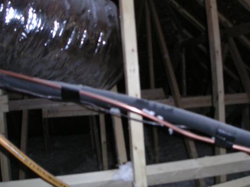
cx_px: 136
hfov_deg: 36.8
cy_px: 68
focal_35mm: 52
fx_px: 376
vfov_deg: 27.9
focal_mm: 6
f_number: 2.8
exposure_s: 1/45
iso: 160
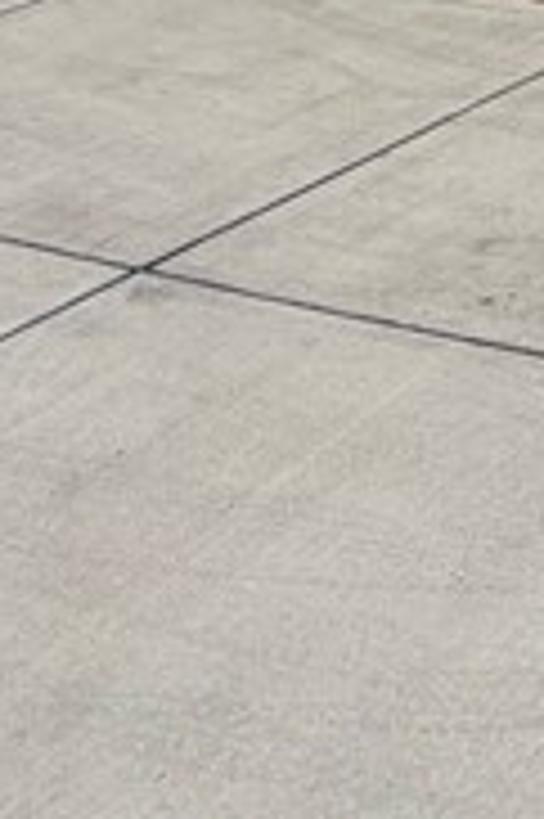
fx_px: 1862
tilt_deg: +6.5
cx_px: 773
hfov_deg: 15.5
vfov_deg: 19.8
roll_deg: +1.5
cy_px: -554
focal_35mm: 82
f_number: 2.2
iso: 40
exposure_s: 1/121
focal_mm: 2.22
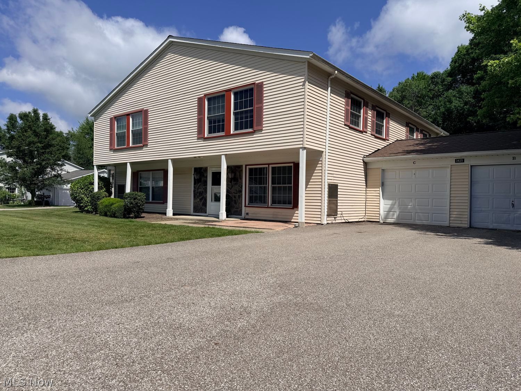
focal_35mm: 24
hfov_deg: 71.6
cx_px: 260
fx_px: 361
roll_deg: -0.8
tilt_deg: +0.5
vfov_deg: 56.8
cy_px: 196
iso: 80
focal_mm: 6.76
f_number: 1.78
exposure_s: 1/10309
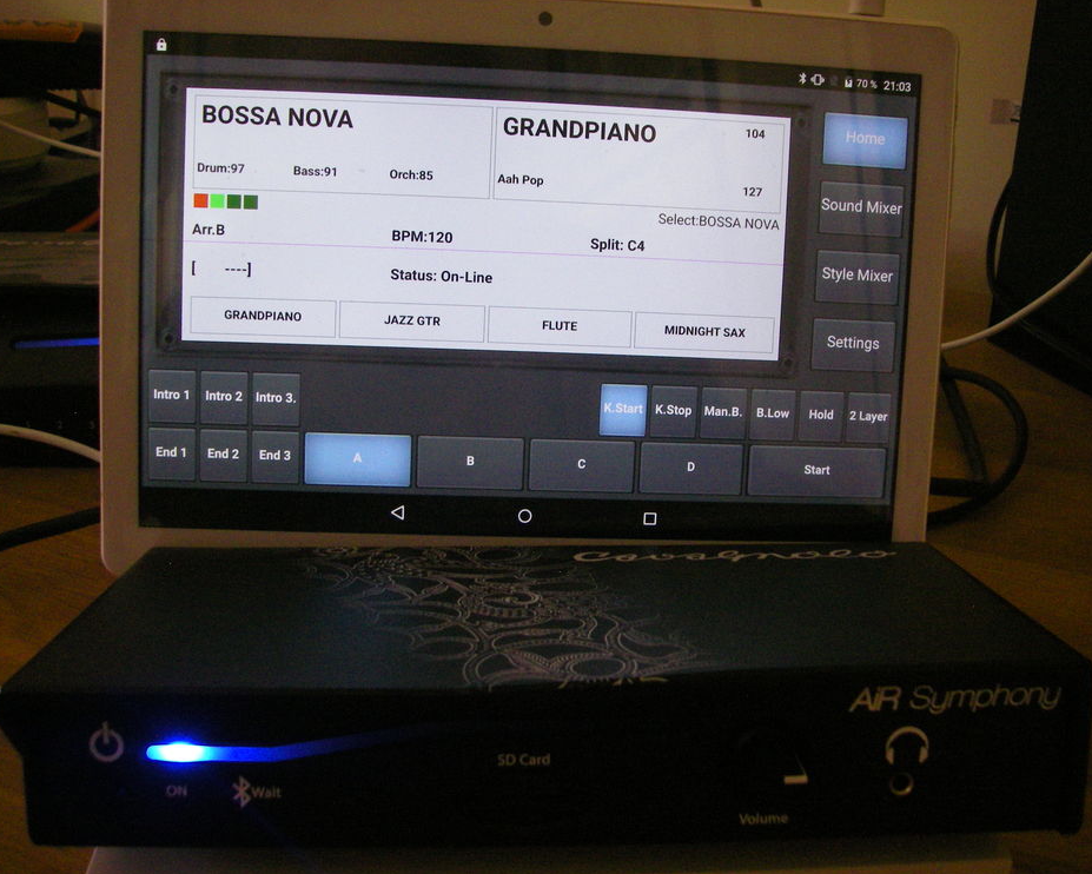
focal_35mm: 40
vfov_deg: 37.3
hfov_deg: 45.8
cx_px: 574
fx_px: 1293
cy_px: 436
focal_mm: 6.3
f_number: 3.3
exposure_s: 1/50
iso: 250
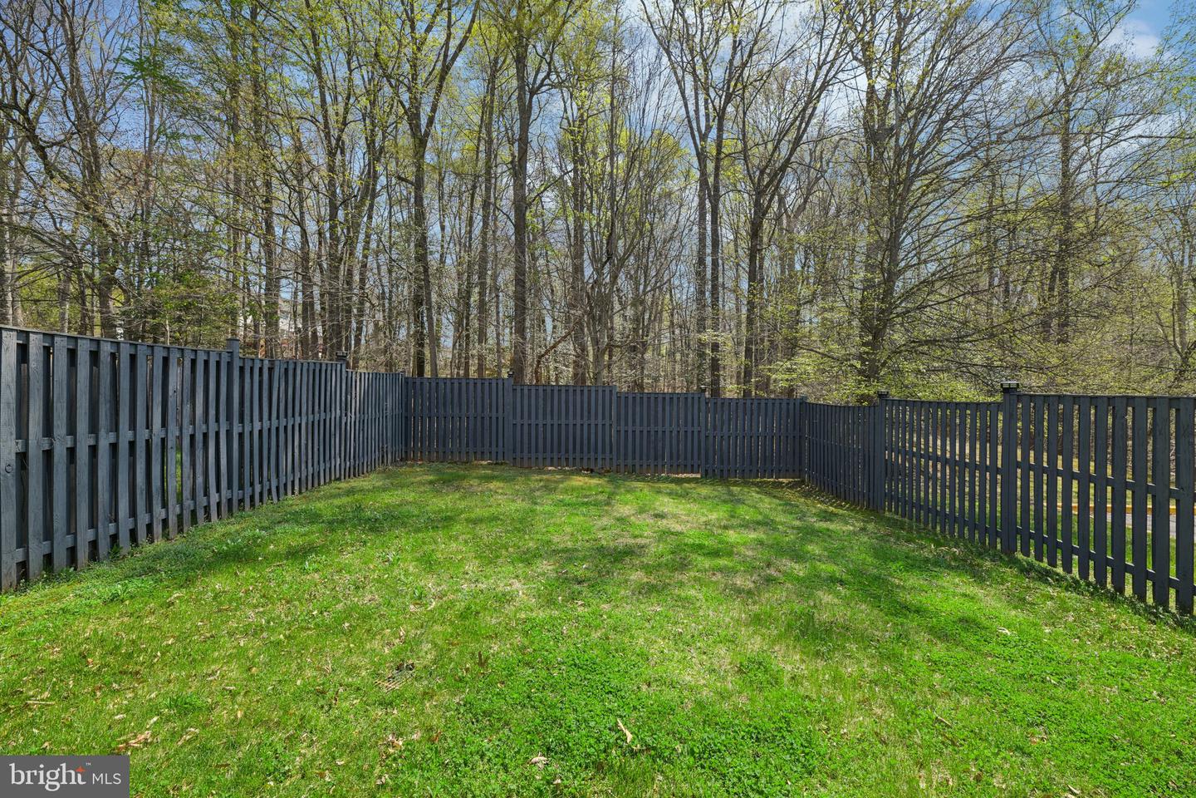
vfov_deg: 81.2
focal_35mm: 14
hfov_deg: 104.3
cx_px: 598
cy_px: 399
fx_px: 465
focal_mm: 14
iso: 100
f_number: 8
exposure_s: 1/125
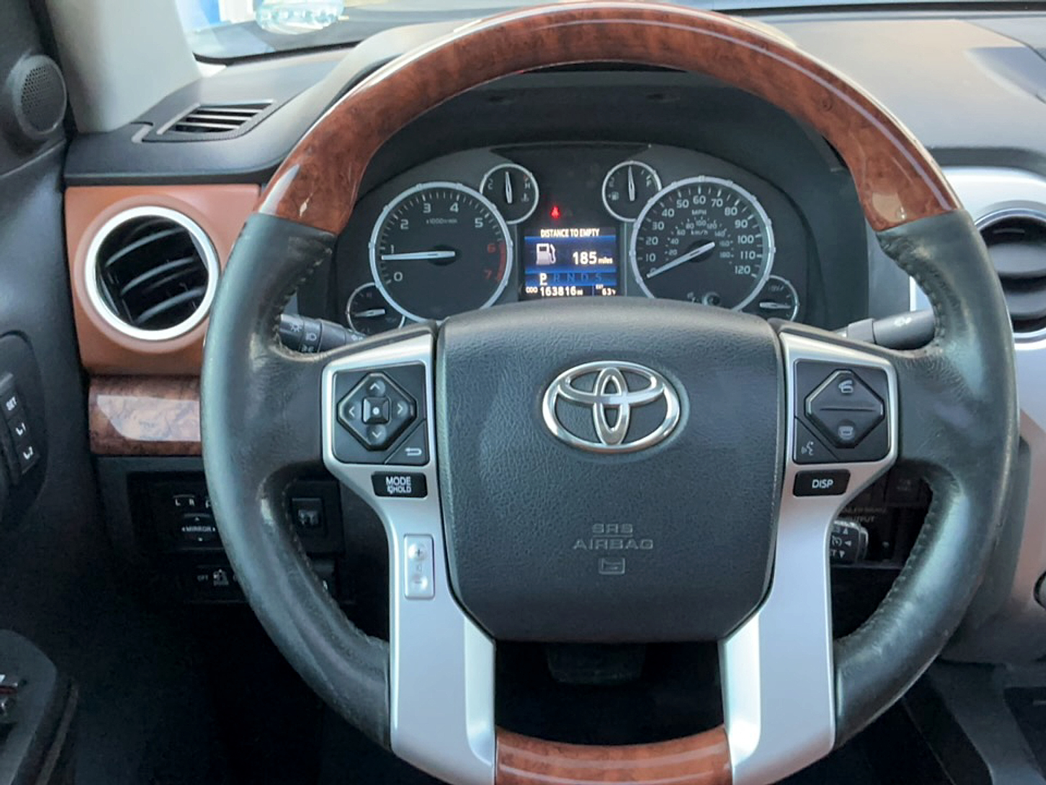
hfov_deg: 60.0
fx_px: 907
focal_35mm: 30
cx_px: 523
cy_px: 392
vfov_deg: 46.8
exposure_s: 1/60
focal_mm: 3
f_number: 1.8
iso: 200
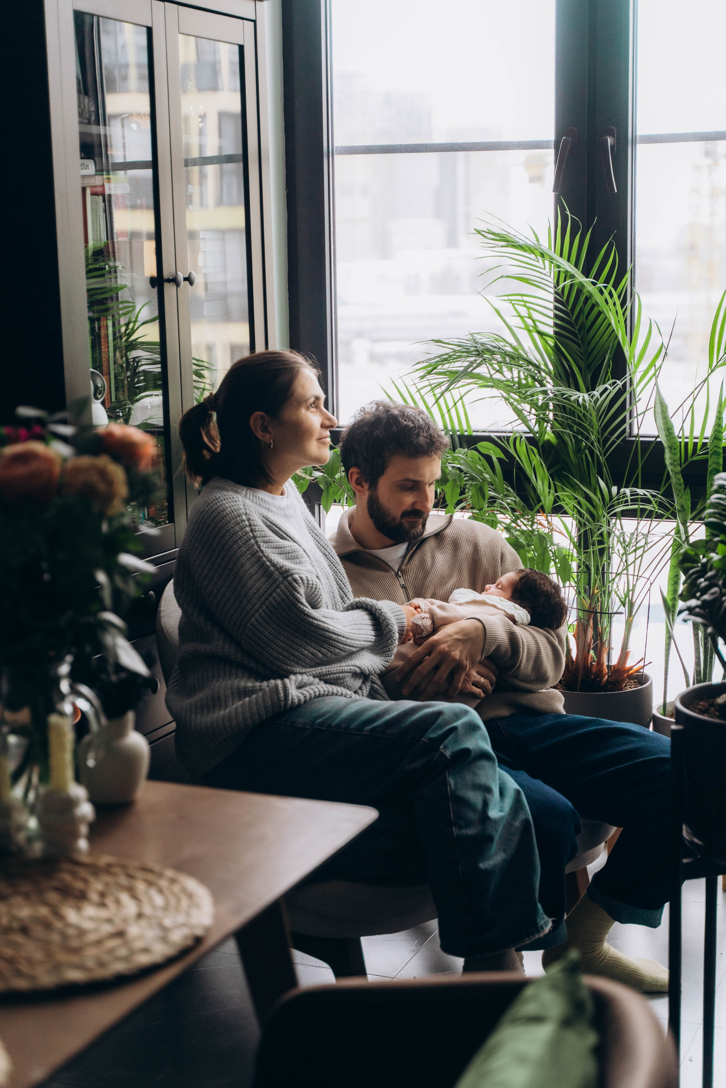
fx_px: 1664
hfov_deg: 24.6
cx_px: 363
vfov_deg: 36.2
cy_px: 544
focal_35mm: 55
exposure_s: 1/250
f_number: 3.2
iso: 1600
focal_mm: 55
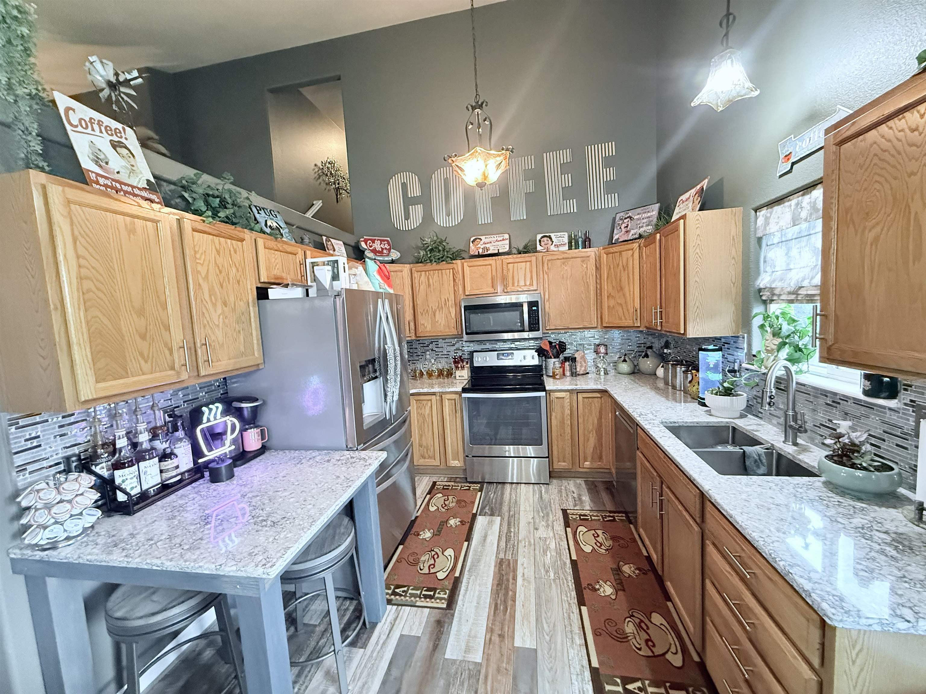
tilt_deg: -4.5
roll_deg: +3.6
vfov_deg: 85.7
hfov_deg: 102.1
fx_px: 375
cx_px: 463
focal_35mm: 14
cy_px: 347
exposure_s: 1/60
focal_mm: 2.22
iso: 640
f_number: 2.2
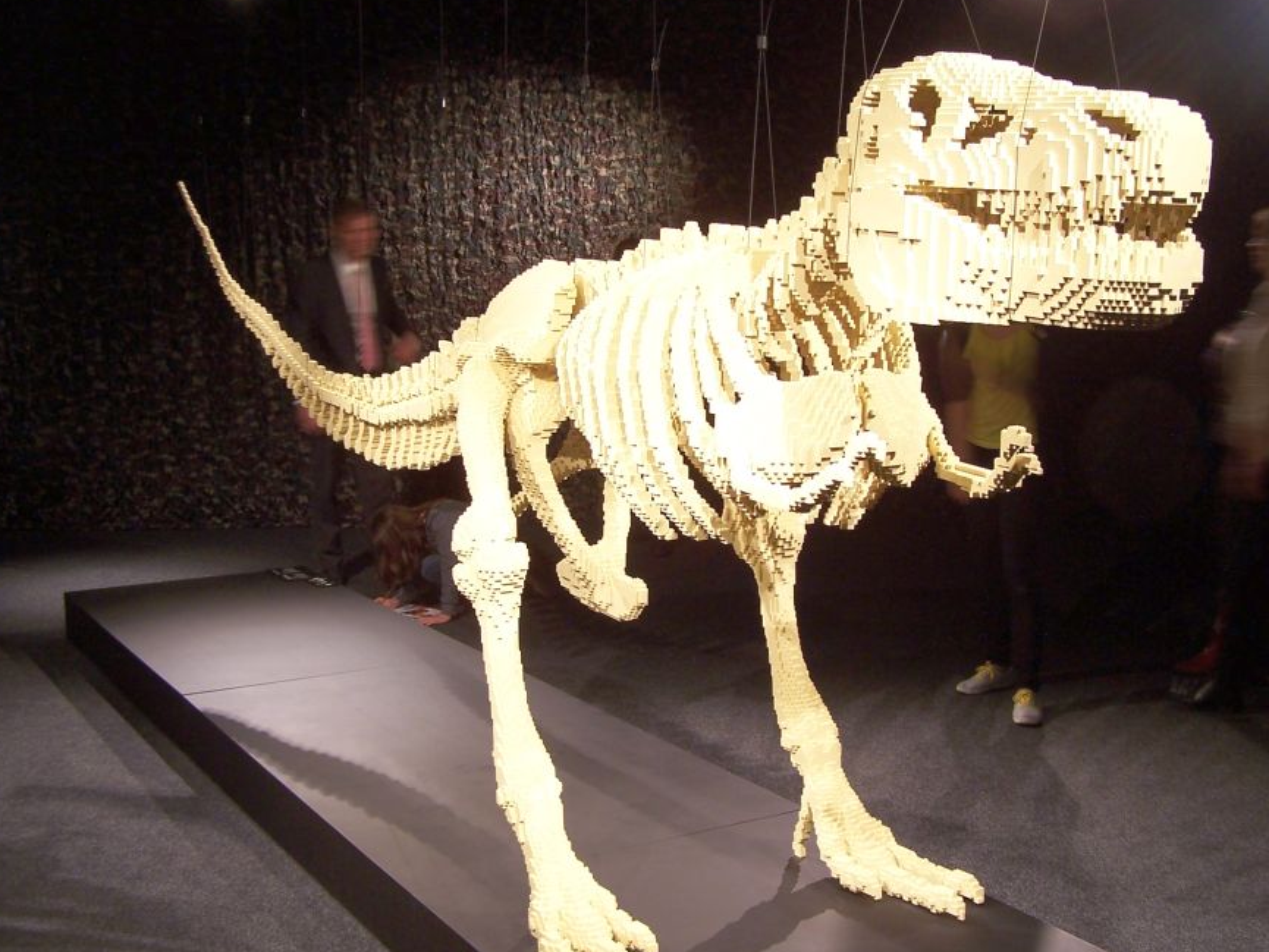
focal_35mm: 45
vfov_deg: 32.2
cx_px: 684
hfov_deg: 42.0
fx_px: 1650
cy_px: 471
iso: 80
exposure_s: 1/4
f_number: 2.8
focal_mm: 6.3
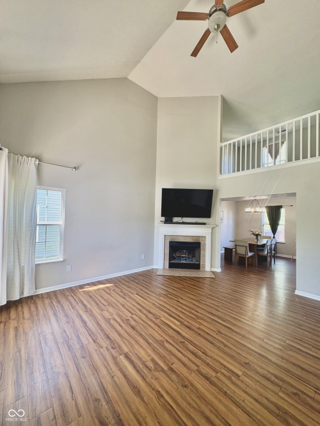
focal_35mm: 14
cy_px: 213
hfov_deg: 85.7
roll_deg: -1.0
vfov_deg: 102.1
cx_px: 160
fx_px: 173
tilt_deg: +2.1
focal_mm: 2.22
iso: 125
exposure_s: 1/60
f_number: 2.2
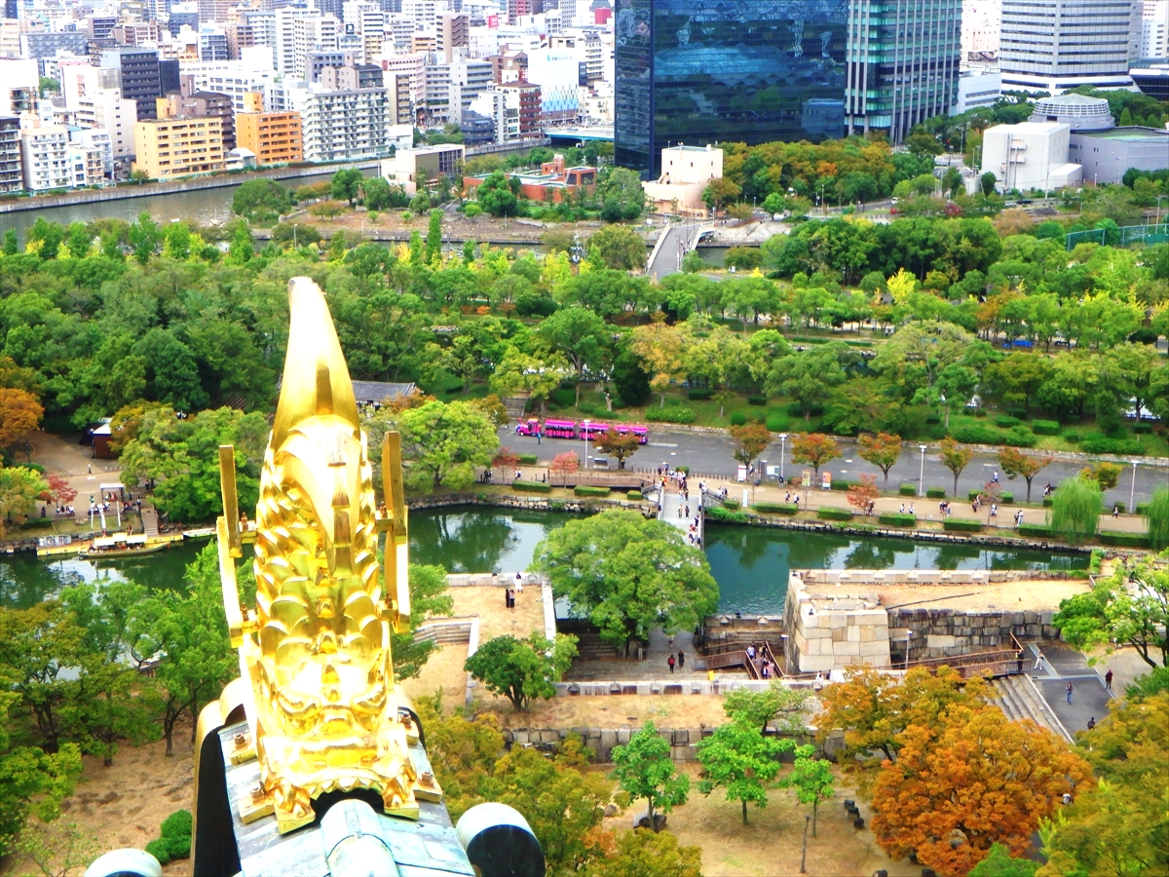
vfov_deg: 29.1
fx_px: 1689
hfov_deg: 38.2
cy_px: 438
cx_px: 584
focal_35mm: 50
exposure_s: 1/200
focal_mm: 11.1
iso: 125
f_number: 4.6
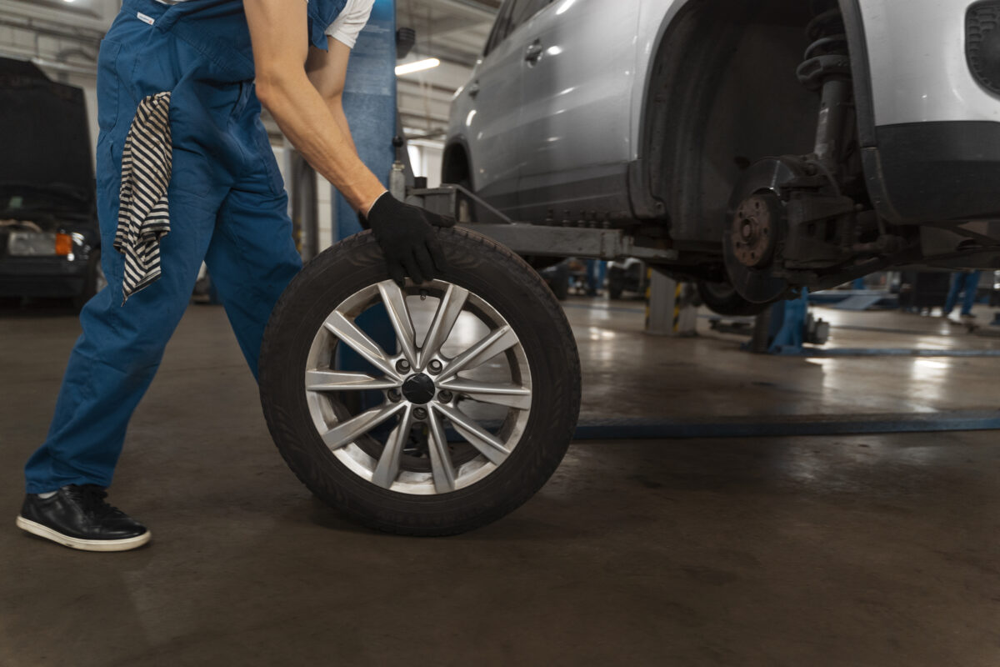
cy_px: 334
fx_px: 778
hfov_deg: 65.5
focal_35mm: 28
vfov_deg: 46.4
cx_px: 500
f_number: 2.8
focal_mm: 28
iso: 1250
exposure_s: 1/160
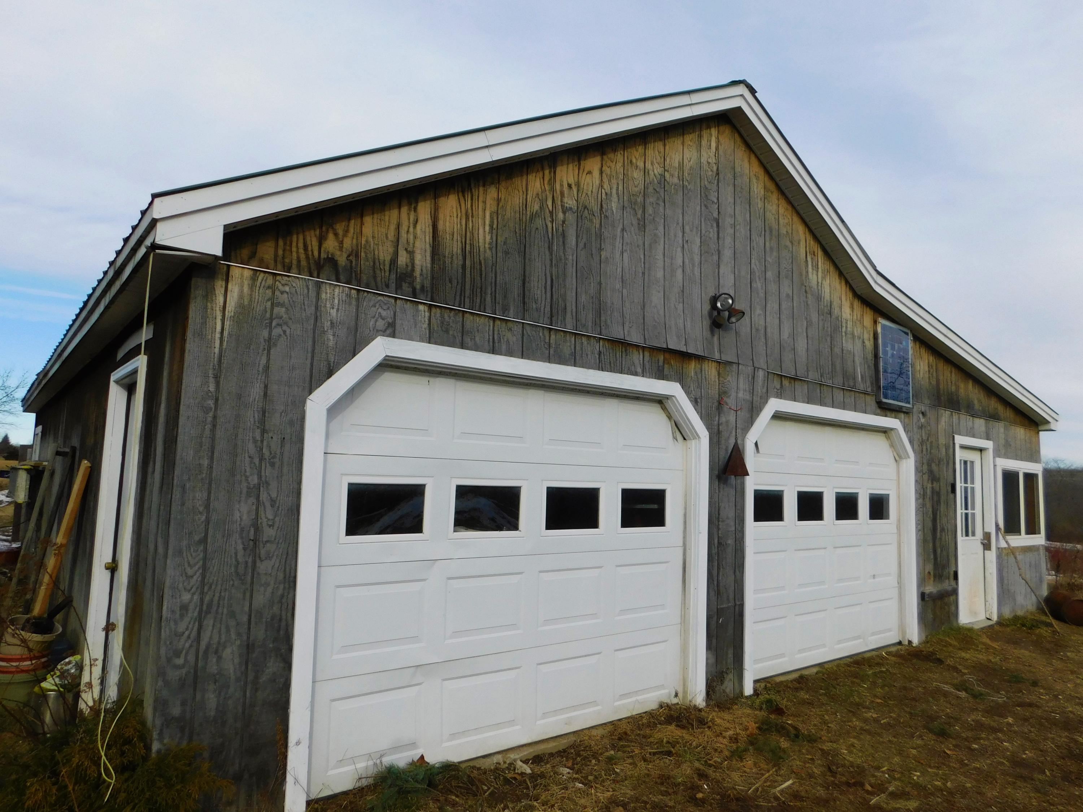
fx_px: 720
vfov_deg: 58.9
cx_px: 542
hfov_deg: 73.9
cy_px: 406
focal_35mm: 23
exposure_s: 1/1250
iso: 125
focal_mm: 4
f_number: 3
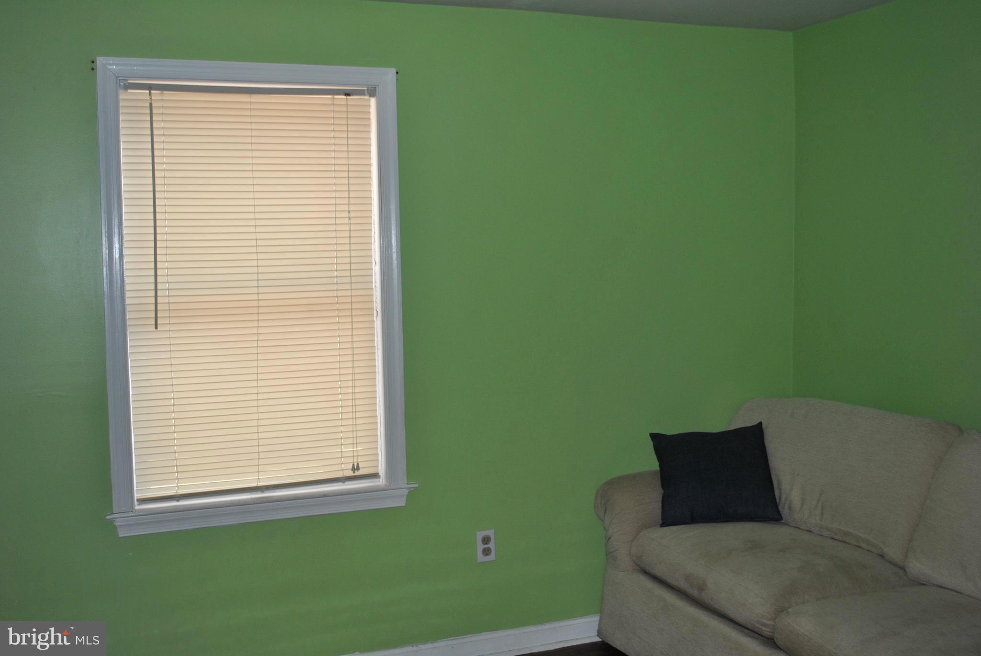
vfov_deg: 37.0
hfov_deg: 53.1
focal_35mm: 36
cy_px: 328
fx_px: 982
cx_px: 490
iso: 200
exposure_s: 1/60
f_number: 4
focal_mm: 24
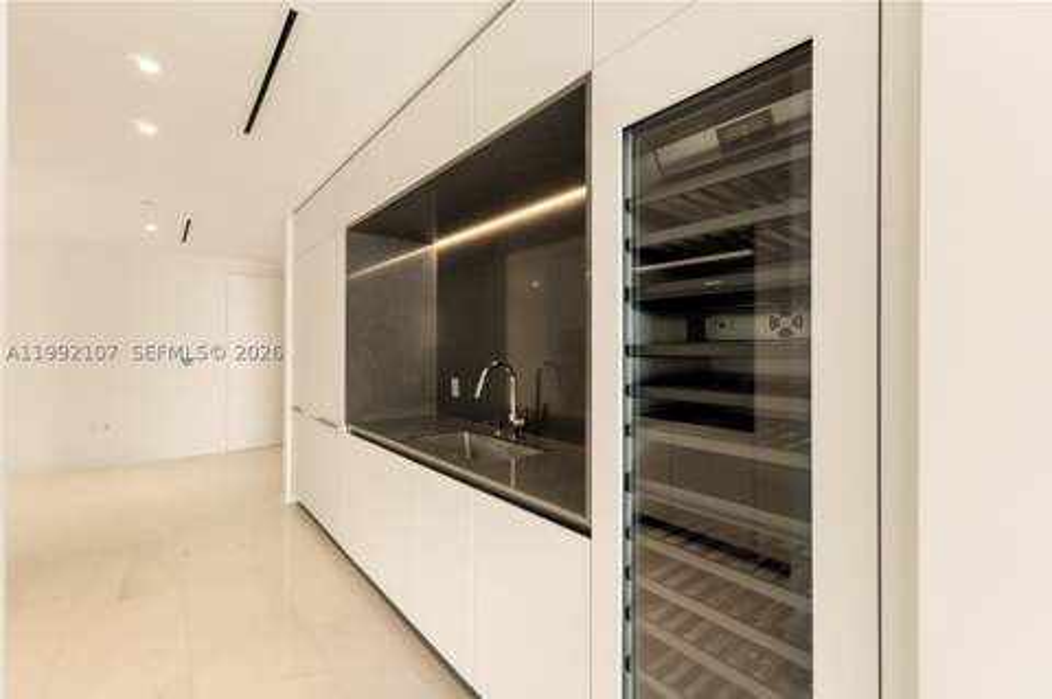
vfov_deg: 77.2
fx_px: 438
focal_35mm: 15
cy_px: 350
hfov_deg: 100.4
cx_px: 526
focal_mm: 10
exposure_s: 1/5
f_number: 9
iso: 400
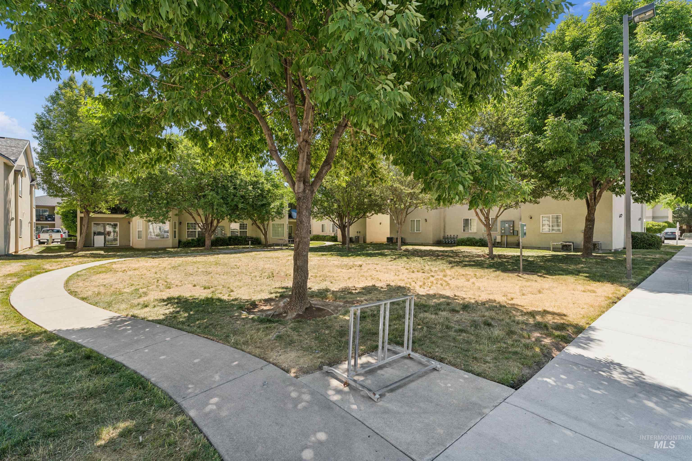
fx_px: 311
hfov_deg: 96.0
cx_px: 346
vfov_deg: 73.1
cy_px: 230
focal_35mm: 16
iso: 400
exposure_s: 1/125
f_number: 13
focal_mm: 16.2
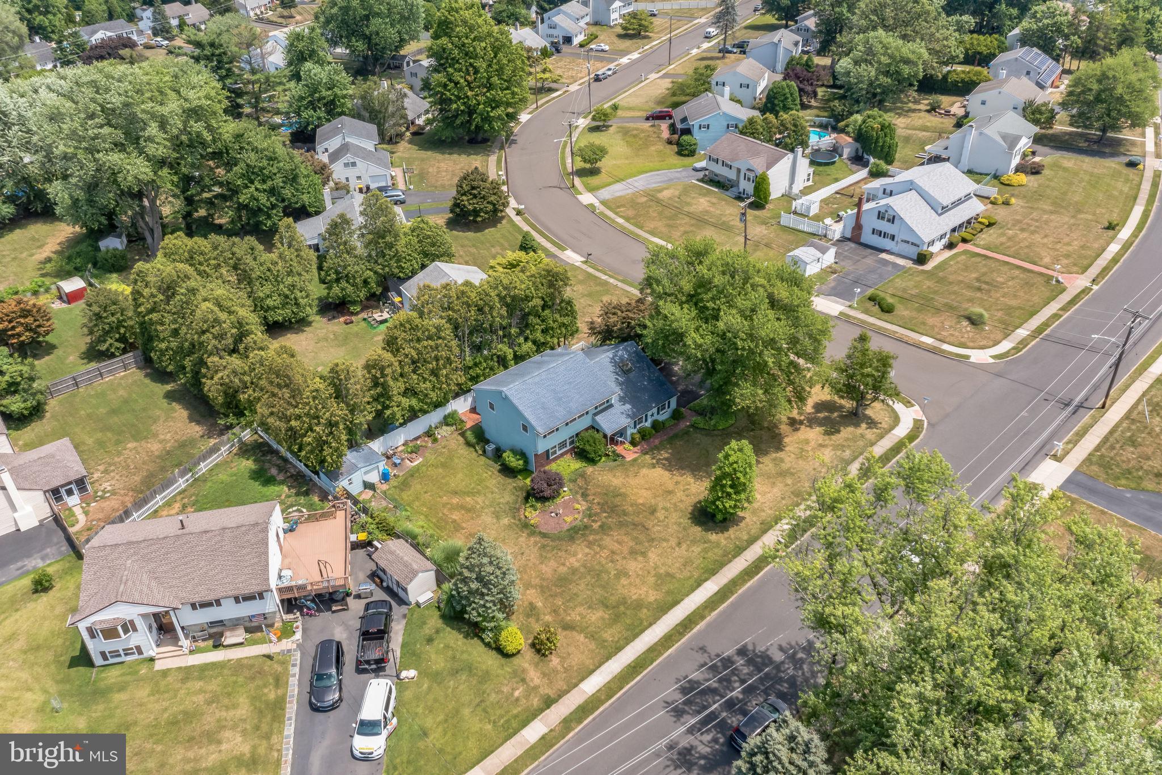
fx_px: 904
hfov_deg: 65.5
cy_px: 388
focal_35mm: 28
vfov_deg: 46.4
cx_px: 581
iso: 100
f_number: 7.1
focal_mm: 10.3
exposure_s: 1/240
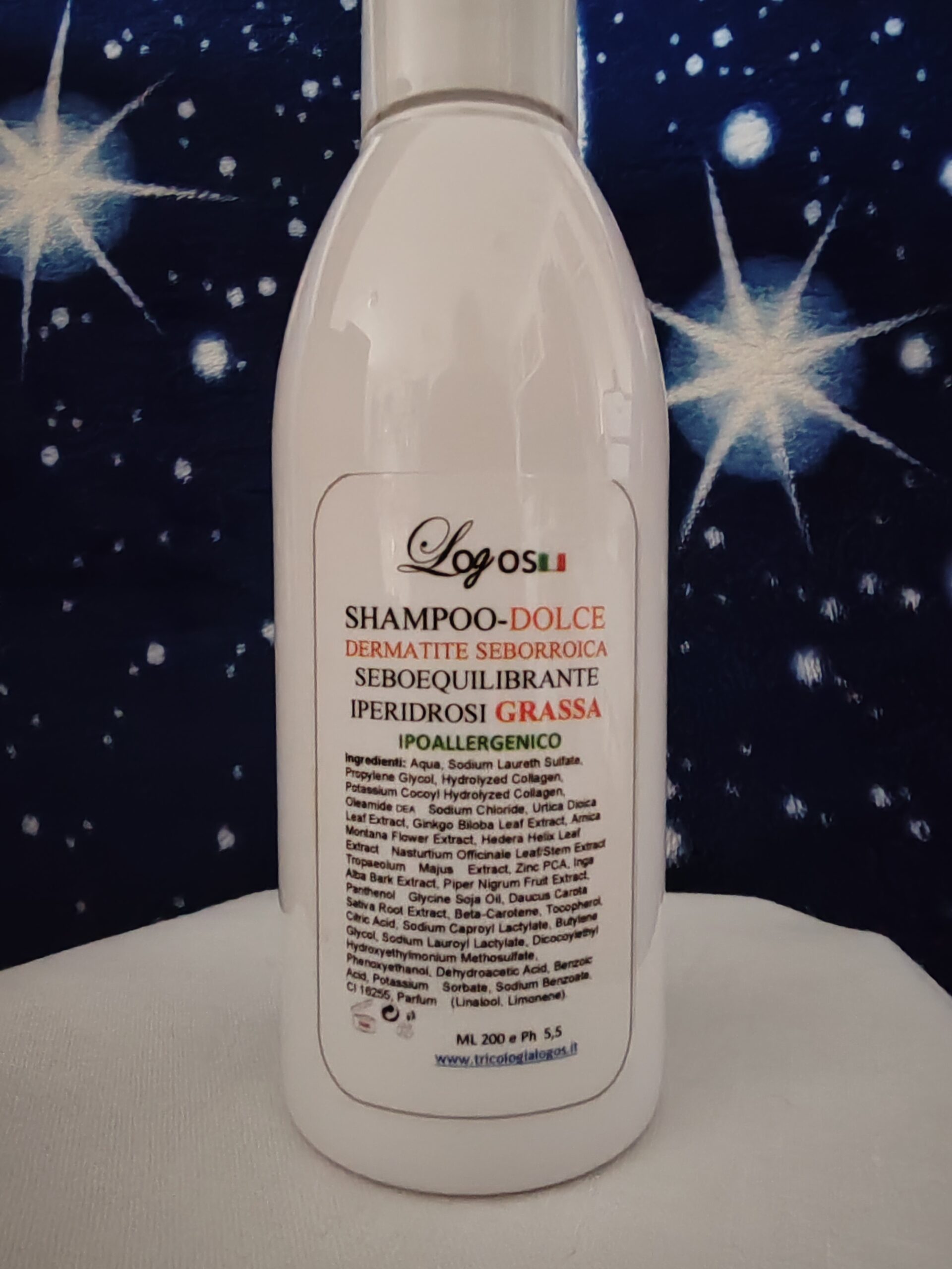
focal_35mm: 27
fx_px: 990
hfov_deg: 51.4
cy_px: 634
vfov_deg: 65.3
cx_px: 476
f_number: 2.2
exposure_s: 1/11
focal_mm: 1.96
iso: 3200
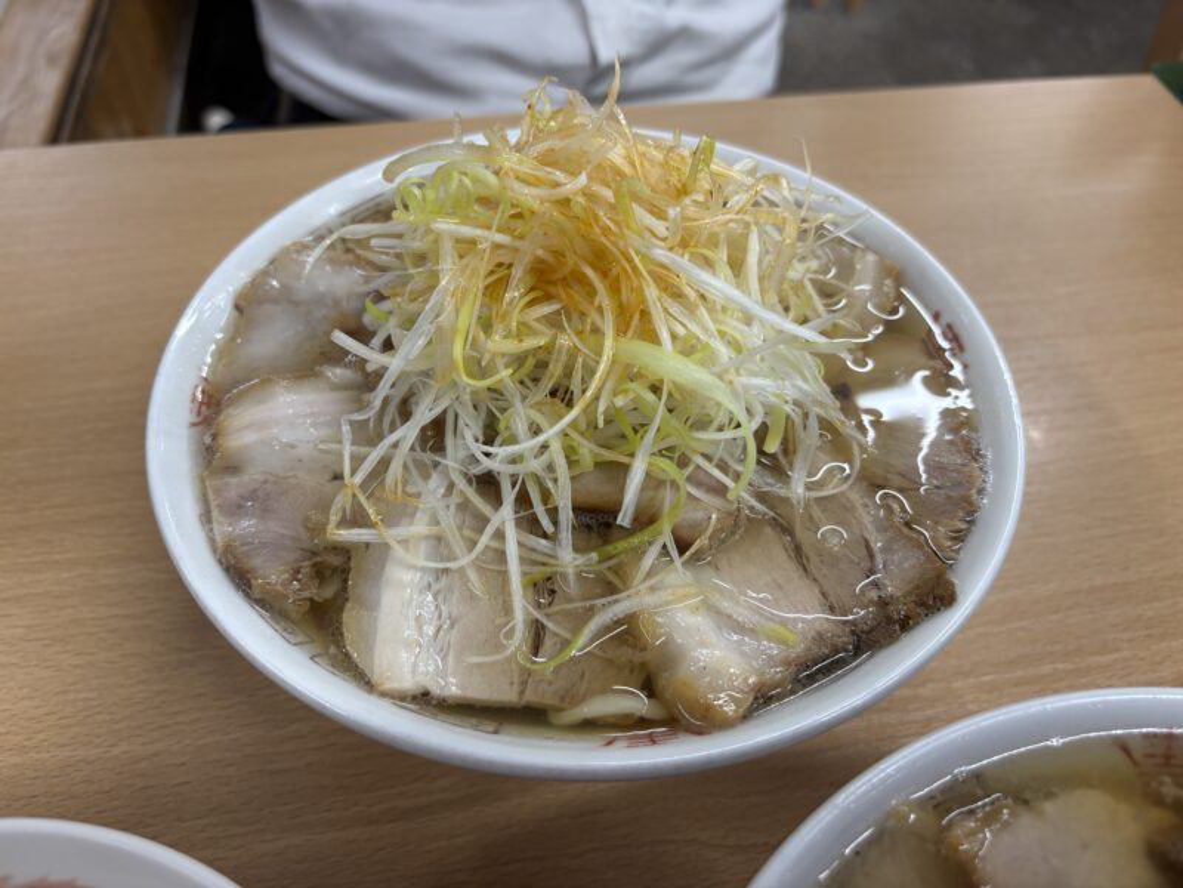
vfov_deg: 53.1
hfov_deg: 67.3
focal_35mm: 26
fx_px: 889
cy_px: 444
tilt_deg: -49.8
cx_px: 592
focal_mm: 5.96
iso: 125
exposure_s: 1/100
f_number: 1.6
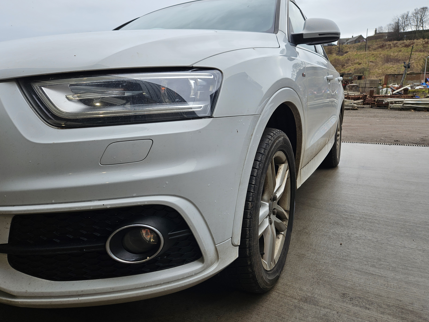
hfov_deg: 69.3
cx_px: 200
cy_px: 152
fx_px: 310
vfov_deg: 54.9
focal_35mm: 25
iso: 25
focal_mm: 5.4
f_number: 1.8
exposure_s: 1/362
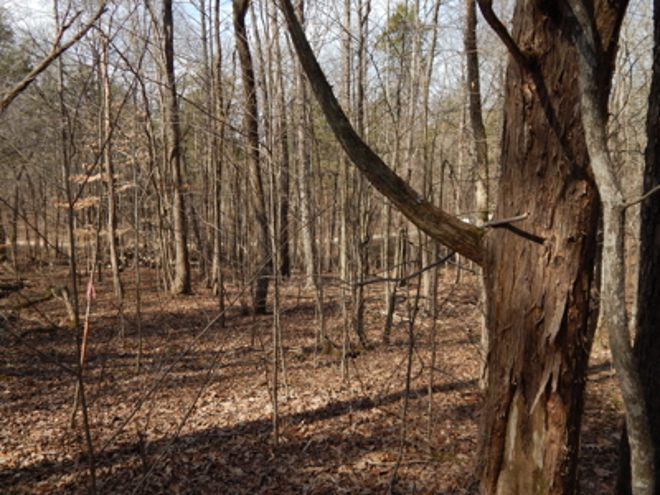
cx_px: 330
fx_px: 591
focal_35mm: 31
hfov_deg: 58.4
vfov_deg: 45.4
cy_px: 248
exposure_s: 1/1000
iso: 200
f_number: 3.2
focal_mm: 5.6
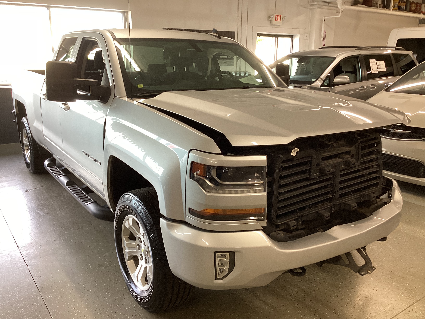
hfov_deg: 58.4
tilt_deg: -16.9
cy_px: 160
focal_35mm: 31
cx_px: 212
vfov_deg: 45.4
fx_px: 381
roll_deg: -0.8
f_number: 2.4
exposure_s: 1/50
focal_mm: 3.3
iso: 80
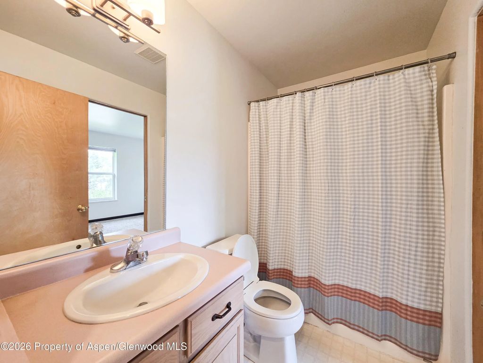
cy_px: 182
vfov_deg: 89.9
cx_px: 242
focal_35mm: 13
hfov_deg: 106.2
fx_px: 181
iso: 200
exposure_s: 1/120
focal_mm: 2.2
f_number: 1.9
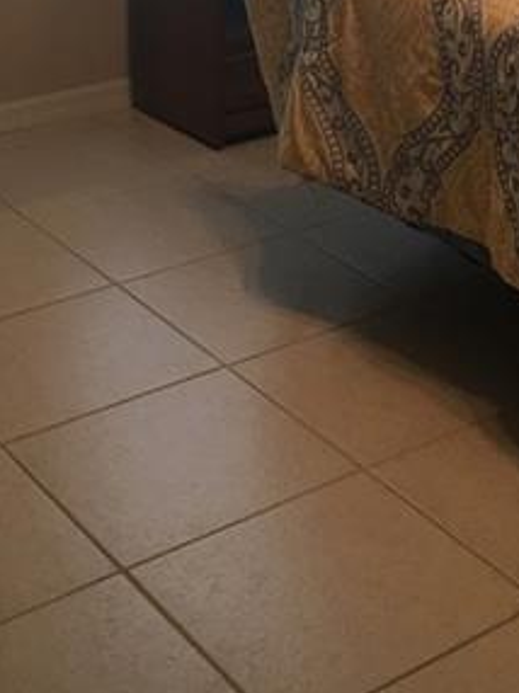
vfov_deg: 23.5
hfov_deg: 18.6
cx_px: 458
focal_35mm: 78
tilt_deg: -12.1
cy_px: -63
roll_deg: -1.2
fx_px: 1562
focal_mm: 4.15
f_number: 2.2
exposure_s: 1/30
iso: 25
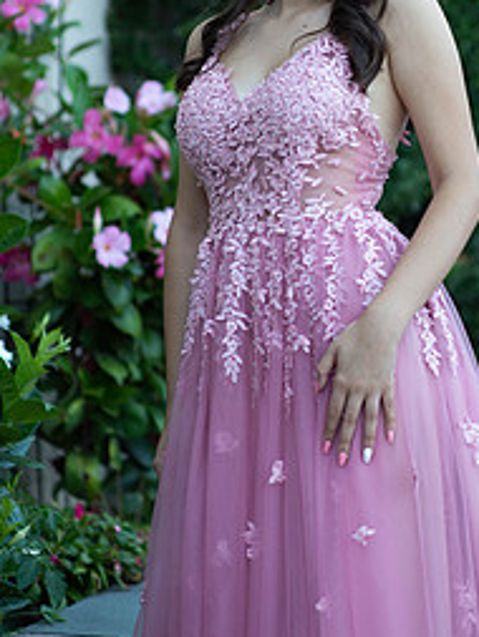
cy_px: 209
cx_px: 349
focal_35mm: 145
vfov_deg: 13.6
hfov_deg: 10.2
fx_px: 2673
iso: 250
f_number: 2
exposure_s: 1/640
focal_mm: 85
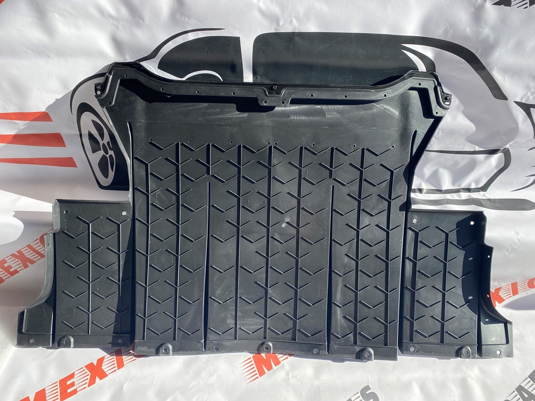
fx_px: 402
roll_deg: -2.1
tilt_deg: -39.3
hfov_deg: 67.3
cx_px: 268
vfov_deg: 53.1
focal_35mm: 26
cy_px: 200
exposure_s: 1/1043
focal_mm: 4.25
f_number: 1.8
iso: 32
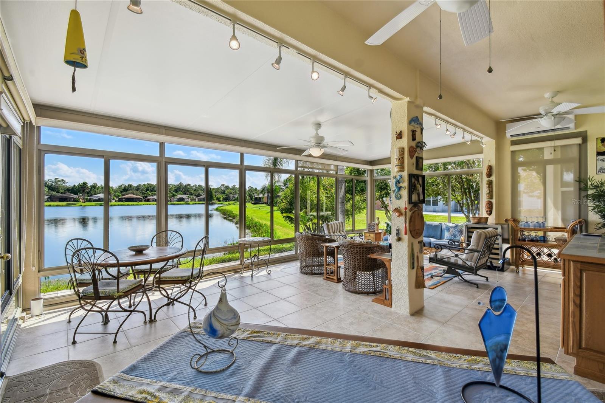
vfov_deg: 77.3
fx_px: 252
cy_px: 202
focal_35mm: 15
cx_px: 302
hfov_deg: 100.4
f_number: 7.1
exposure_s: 1/160
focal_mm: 10
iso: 100
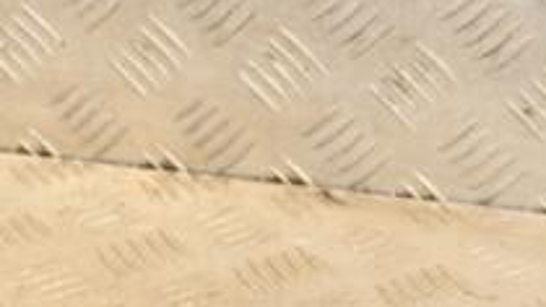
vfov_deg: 6.4
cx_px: 239
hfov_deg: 11.4
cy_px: 351
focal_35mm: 189
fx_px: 2736
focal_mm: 42
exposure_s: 1/200
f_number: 6.3
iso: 800
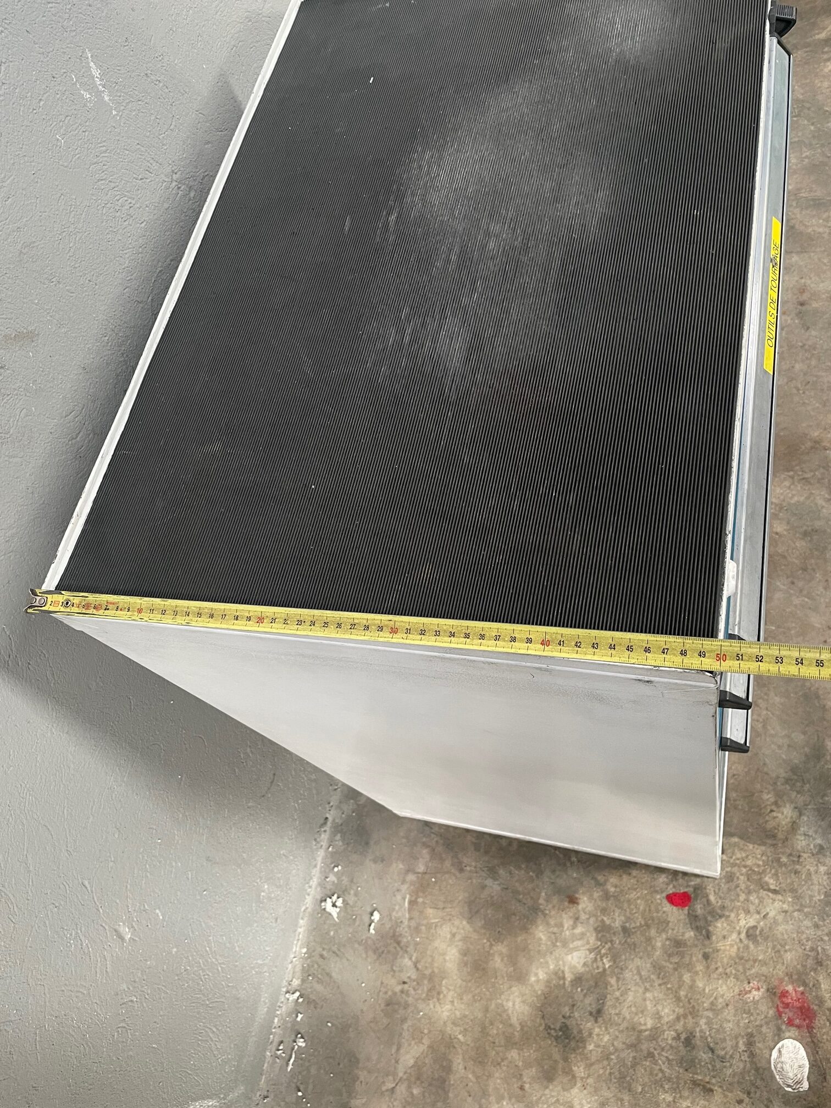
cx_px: 416
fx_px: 832
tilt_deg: -56.9
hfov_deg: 53.1
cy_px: 554
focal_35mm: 26
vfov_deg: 67.3
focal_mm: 4.2
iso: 160
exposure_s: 1/60
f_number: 1.6
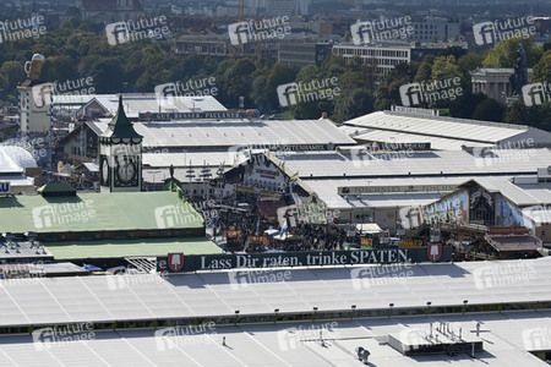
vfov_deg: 8.7
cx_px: 276
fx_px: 2403
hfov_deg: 13.1
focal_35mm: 157
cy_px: 184
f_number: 7.1
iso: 100
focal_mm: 105
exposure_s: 1/800
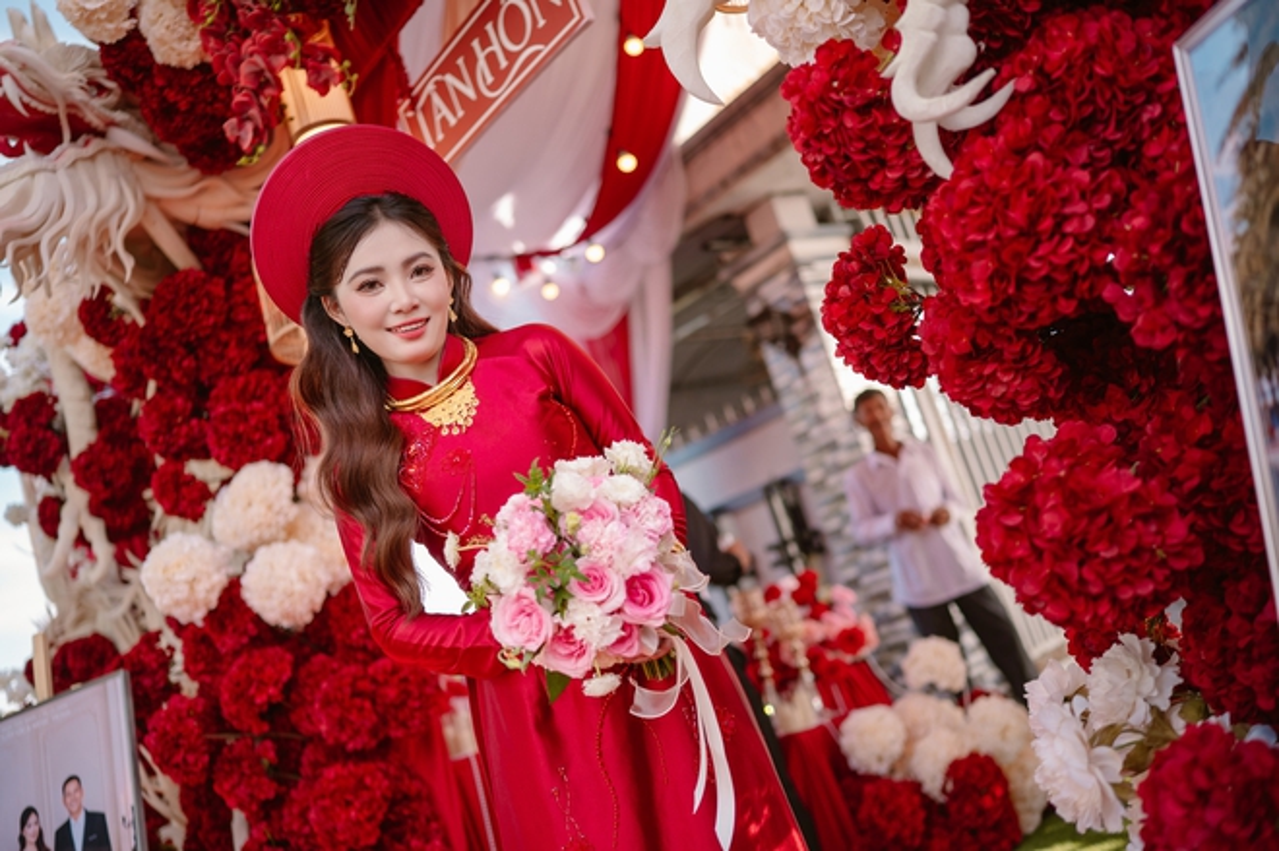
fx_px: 1243
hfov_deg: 54.5
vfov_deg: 37.8
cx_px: 640
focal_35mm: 35
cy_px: 426
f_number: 1.8
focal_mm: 35
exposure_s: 1/800
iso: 200
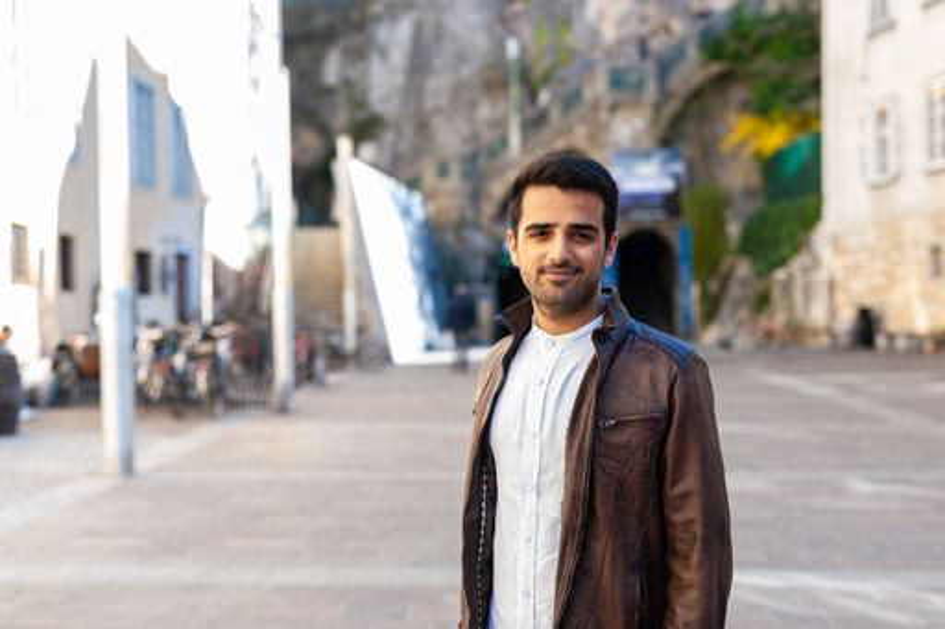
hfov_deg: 39.6
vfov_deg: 27.0
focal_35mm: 50
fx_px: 1312
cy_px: 314
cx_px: 472
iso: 50
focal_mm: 50
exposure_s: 1/160
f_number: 2.5
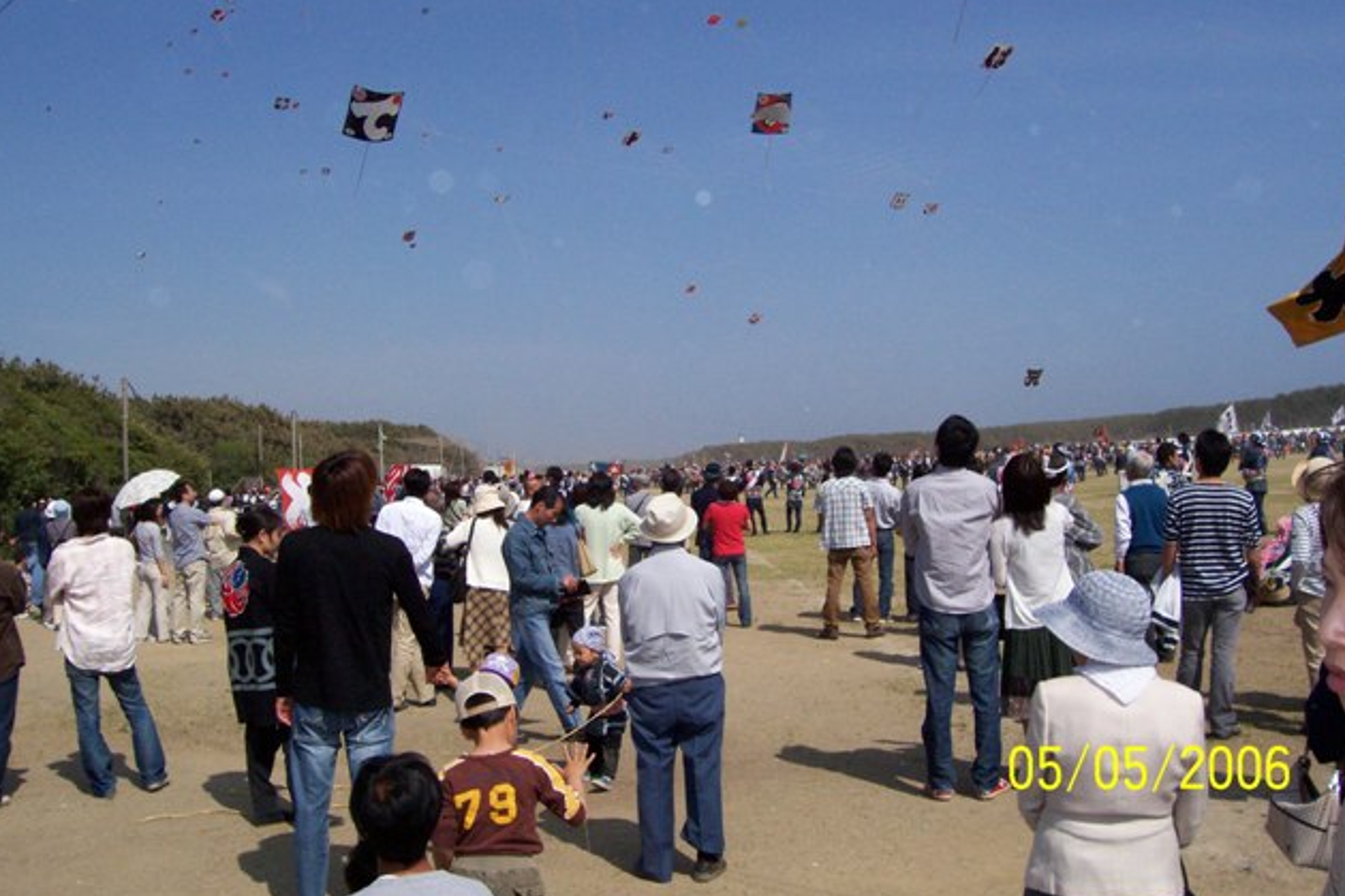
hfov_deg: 53.1
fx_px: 1345
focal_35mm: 36
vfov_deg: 36.8
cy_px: 391
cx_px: 676
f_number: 5.1
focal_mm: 5.6
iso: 140
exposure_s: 1/1401
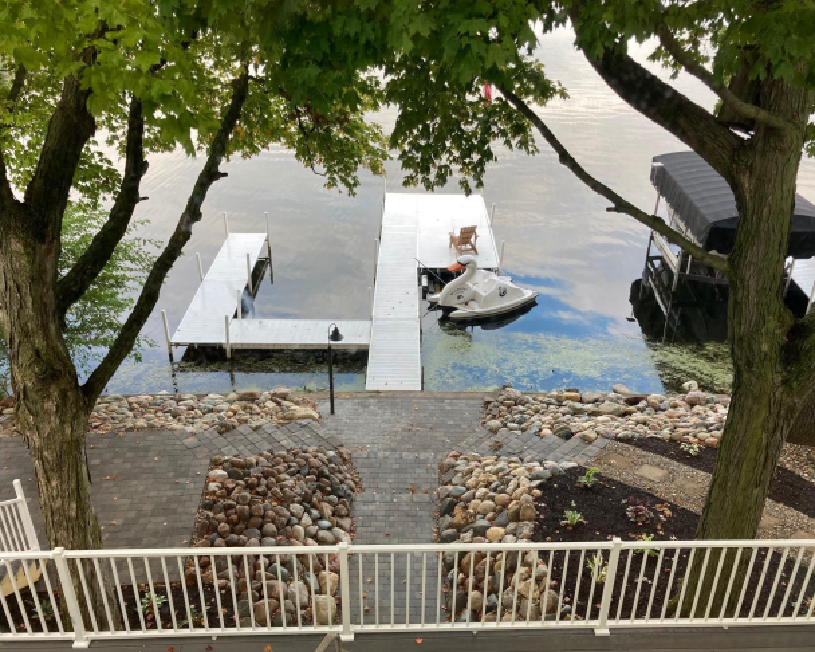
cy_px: 326
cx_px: 411
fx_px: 723
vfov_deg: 48.5
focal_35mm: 30
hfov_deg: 58.8
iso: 32
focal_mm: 3.99
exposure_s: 1/120
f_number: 1.8
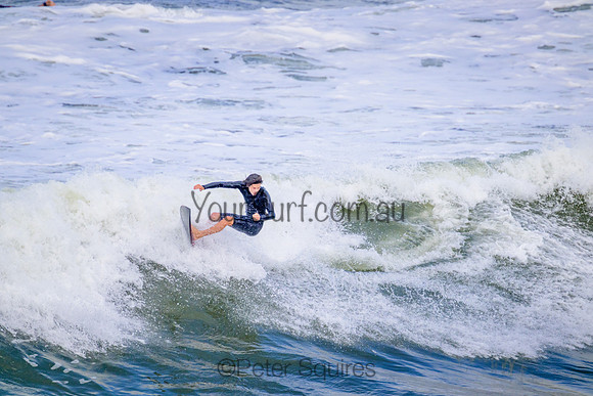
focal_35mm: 800
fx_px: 13180
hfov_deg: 2.6
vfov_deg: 1.7
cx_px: 296
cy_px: 198
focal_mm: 800
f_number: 11
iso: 1100
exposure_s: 1/2000
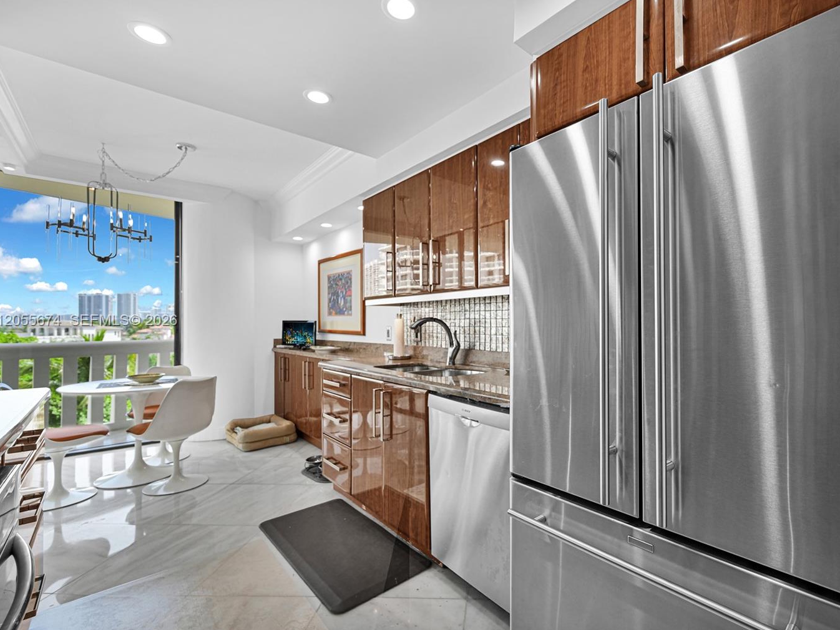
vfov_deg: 78.1
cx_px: 482
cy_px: 322
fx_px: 388
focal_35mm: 16
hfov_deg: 93.8
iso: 100
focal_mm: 14
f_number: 4
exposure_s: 1/20
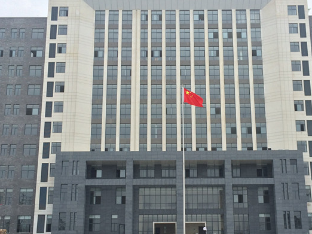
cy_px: 145
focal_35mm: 46
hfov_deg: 41.2
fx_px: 414
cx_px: 175
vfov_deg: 31.4
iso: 32
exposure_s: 1/1053
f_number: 2.2
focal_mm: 4.12
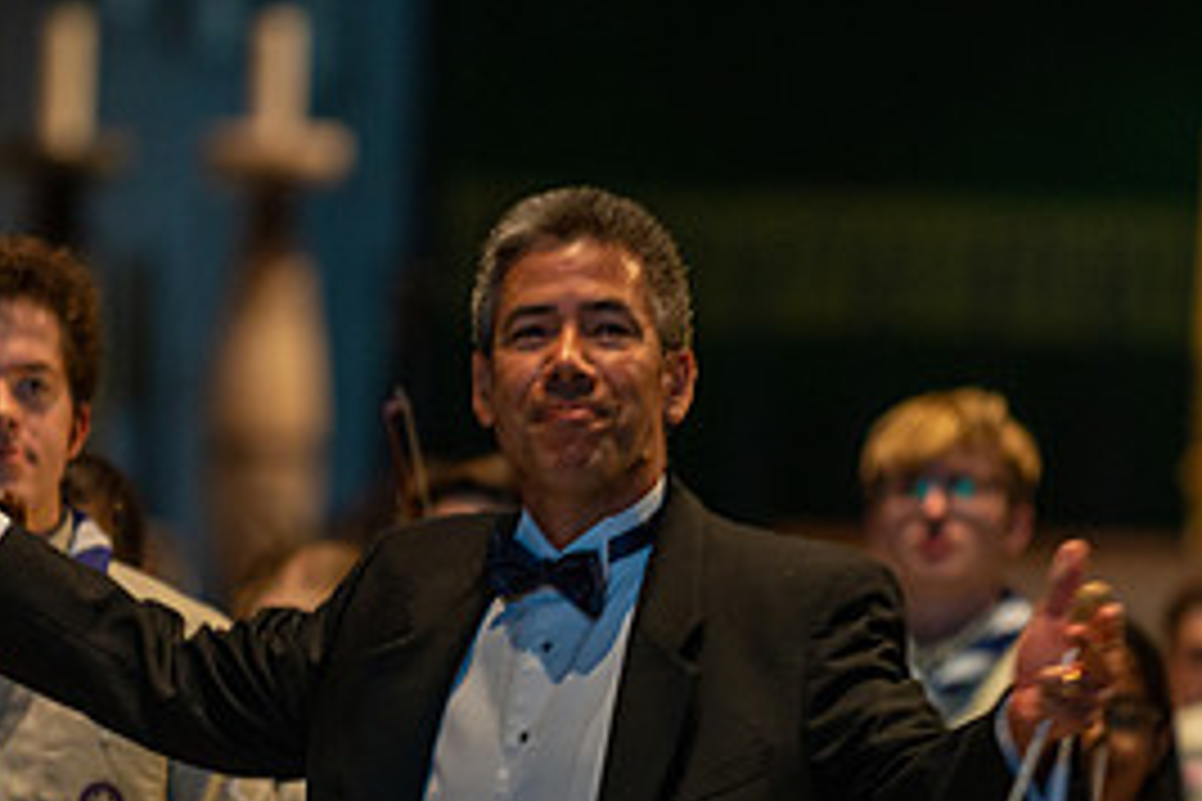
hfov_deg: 4.8
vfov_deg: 3.2
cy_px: 619
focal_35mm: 434
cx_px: 603
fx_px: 14490
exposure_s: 1/125
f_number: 2.8
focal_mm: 200
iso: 2000
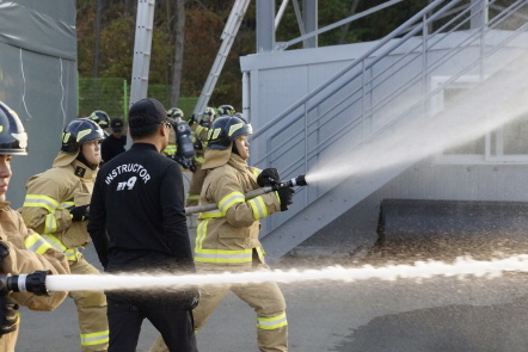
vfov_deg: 13.2
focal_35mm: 104
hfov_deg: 19.5
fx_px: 1522
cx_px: 129
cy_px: 251
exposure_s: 1/2000
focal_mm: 45
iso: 1600
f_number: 4.5
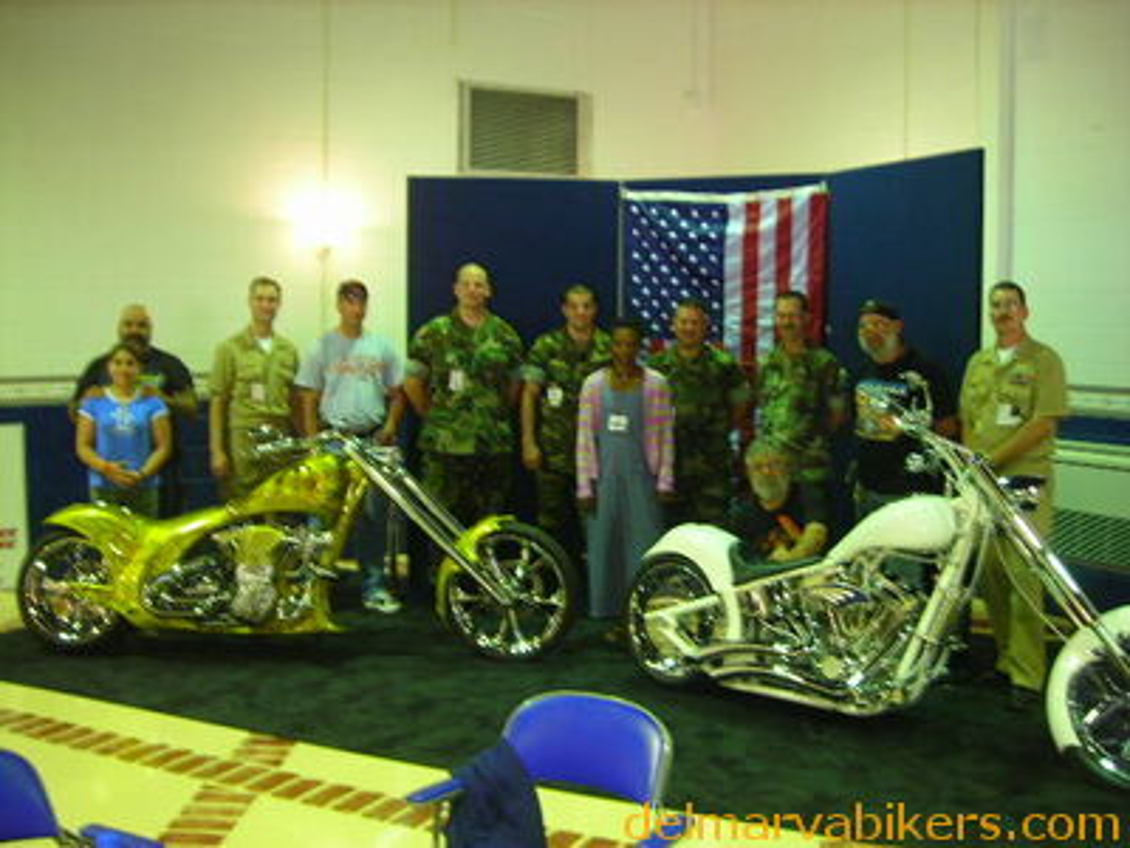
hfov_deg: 49.0
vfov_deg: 37.7
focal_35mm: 38
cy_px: 424
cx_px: 565
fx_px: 1240
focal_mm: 6.3
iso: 97
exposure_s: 1/4.2
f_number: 3.2
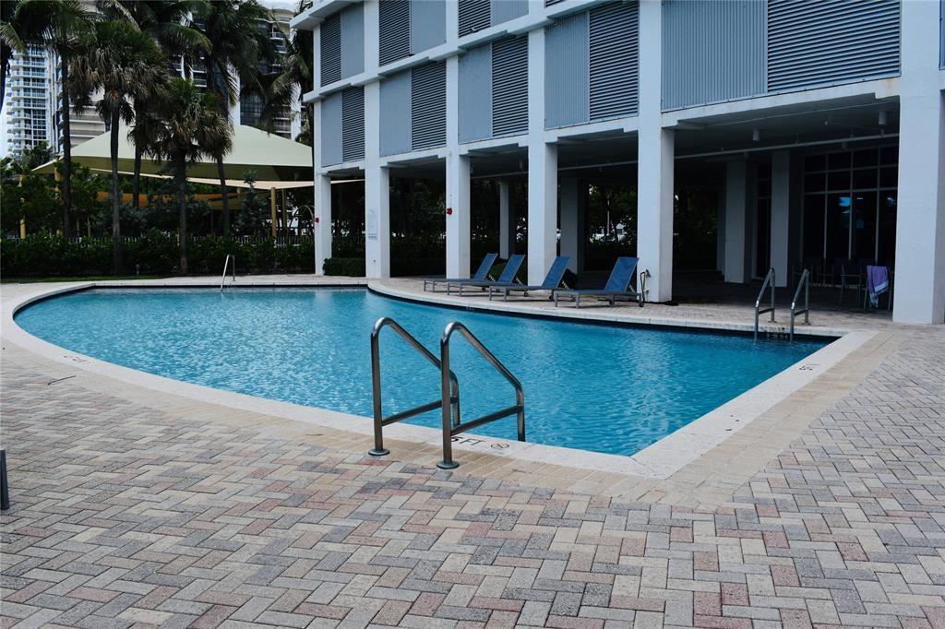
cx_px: 472
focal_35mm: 33
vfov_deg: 39.9
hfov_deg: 57.2
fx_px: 866
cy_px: 314
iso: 200
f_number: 9
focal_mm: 22
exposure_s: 1/320
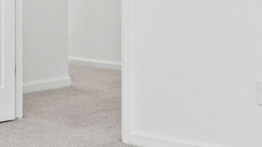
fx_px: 785
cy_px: -45
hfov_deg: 16.8
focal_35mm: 113
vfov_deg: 10.5
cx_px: -159
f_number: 9
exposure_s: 1/8
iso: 250
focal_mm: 16
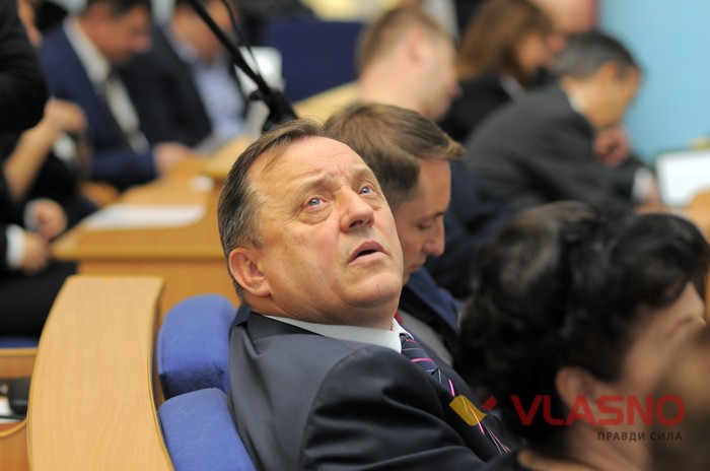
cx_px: 355
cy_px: 236
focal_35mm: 128
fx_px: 2510
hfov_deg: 16.1
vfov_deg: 10.7
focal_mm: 85
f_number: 2.8
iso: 320
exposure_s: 1/100
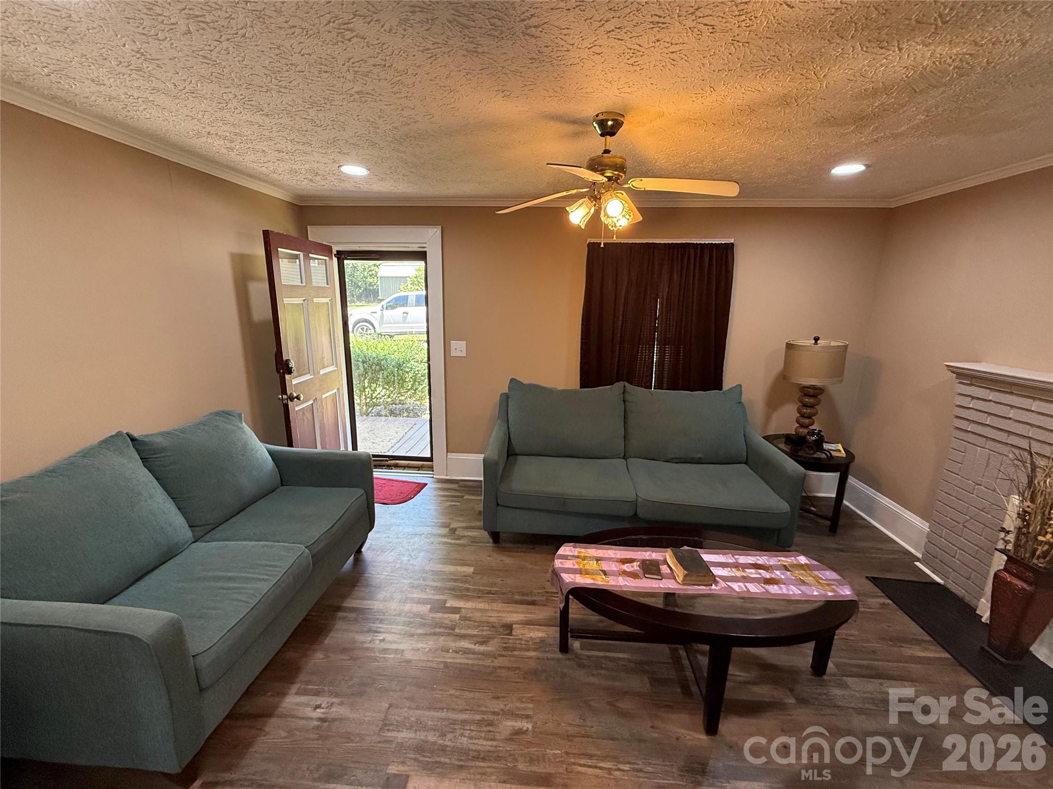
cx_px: 526
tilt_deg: -12.5
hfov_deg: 102.1
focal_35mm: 14
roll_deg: -0.6
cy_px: 394
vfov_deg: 85.7
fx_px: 426
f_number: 2.2
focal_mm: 2.22
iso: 250
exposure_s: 1/120
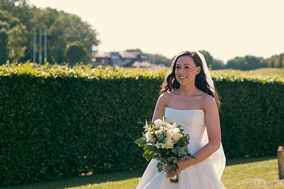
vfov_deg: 12.2
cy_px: 112
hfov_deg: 18.3
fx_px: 884
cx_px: 144
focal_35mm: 112
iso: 200
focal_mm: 86
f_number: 3.5
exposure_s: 1/800
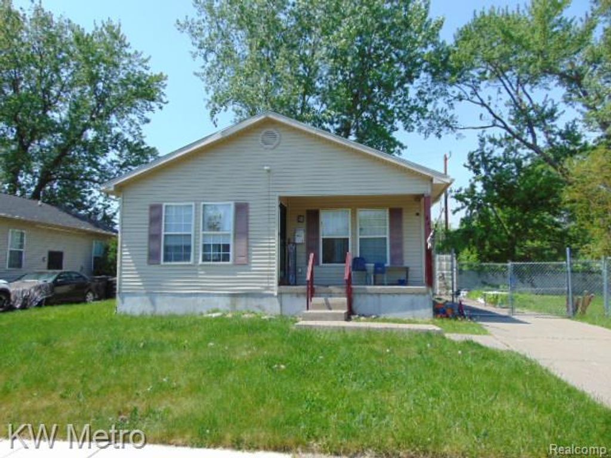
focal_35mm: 25
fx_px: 441
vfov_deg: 54.9
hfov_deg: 69.4
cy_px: 229
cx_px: 306
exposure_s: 1/800
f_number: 3
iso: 80
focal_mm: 4.5
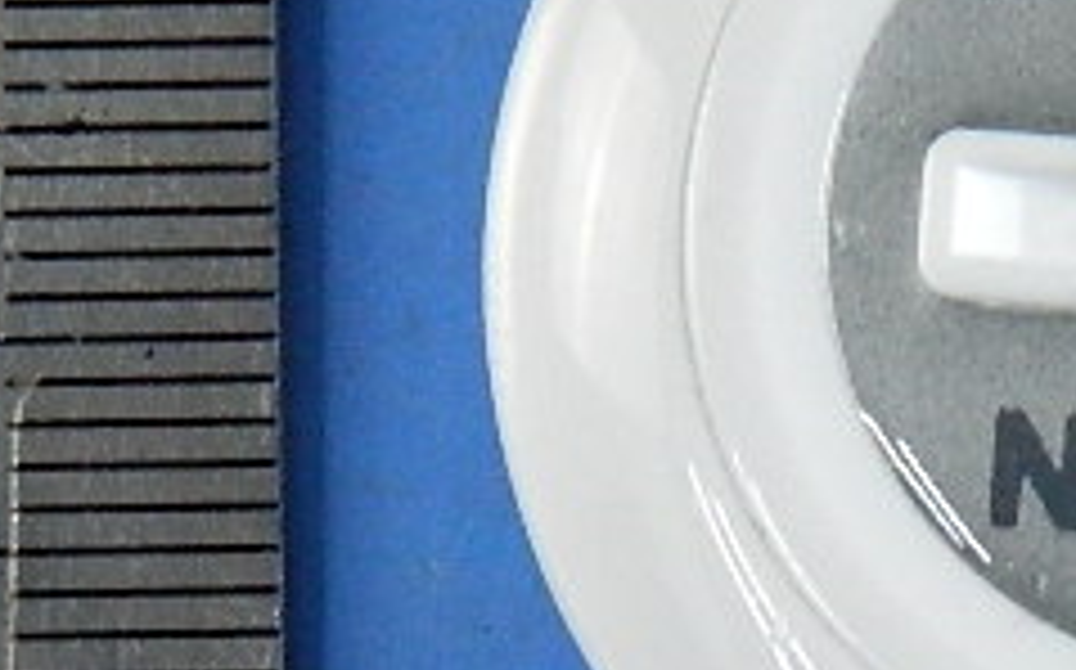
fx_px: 4659
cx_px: 1229
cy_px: 796
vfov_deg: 8.2
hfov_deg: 12.9
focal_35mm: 159
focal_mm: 6.2
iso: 400
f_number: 3.3
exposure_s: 1/50
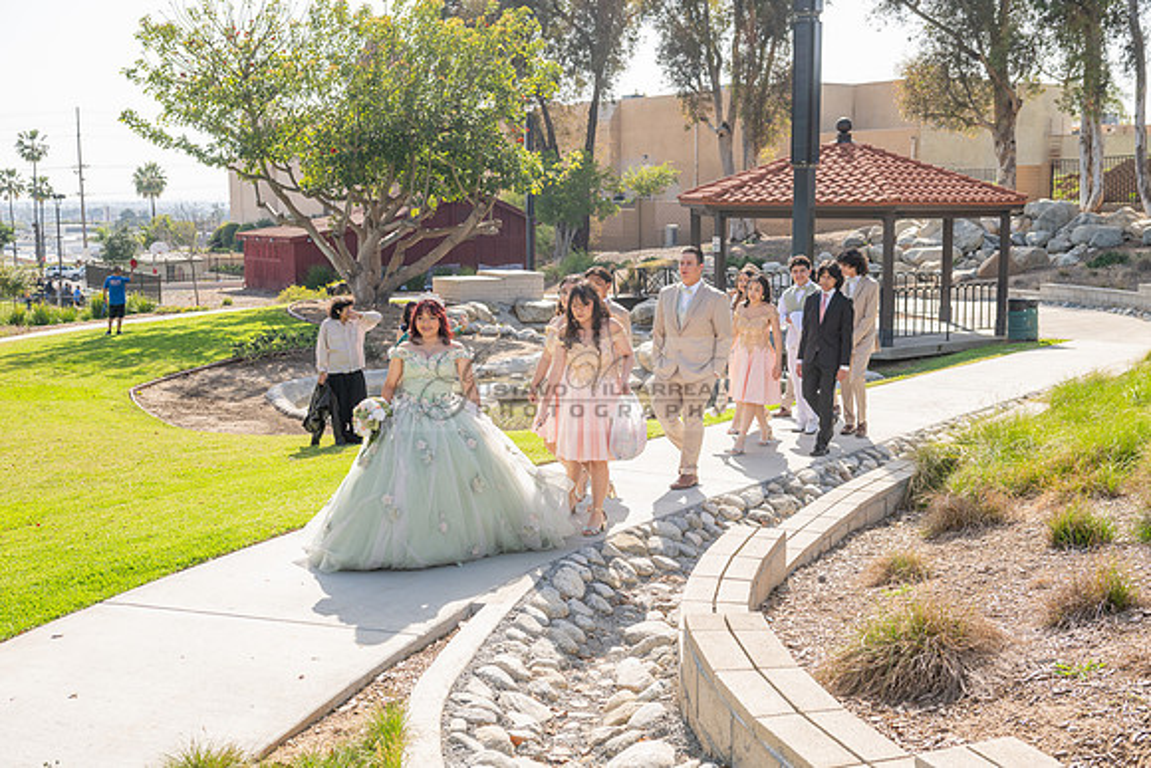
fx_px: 1279
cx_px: 576
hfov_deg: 48.4
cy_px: 384
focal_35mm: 40
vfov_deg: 33.4
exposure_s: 1/500
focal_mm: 40
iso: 200
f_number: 5.6
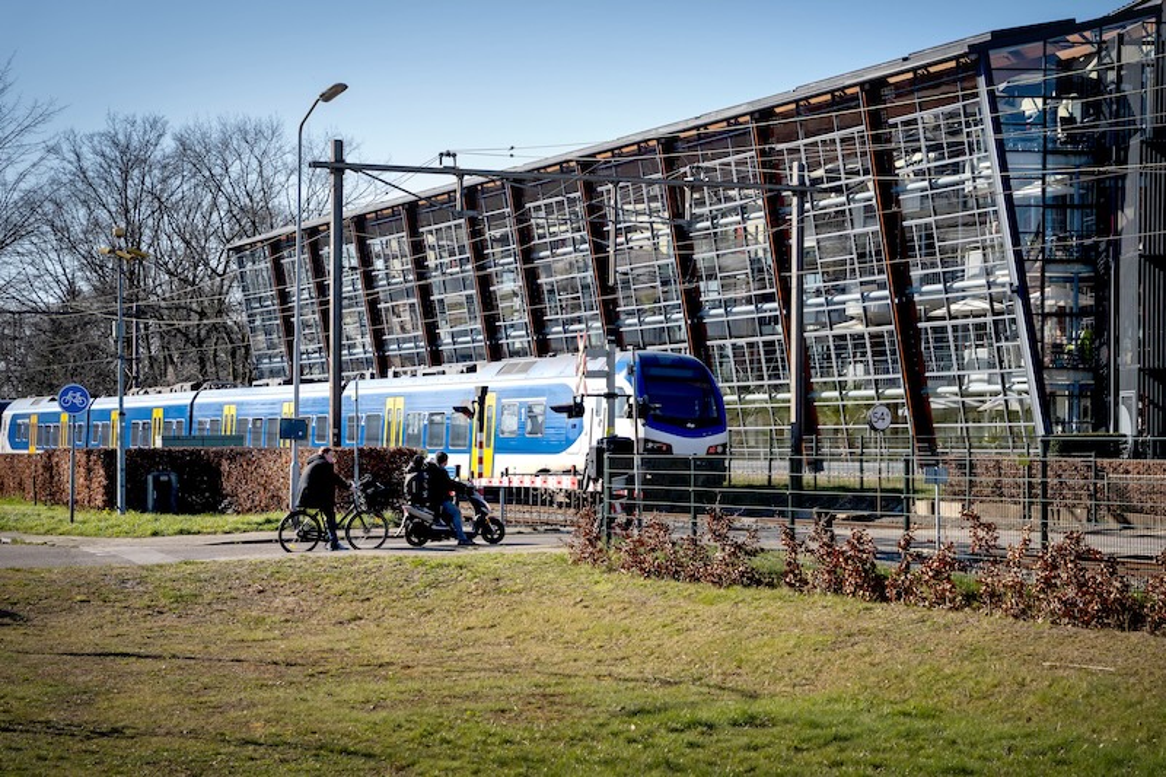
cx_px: 583
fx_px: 2267
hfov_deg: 28.8
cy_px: 388
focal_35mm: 70
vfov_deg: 19.4
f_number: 4.5
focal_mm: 70
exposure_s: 1/2500
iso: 320
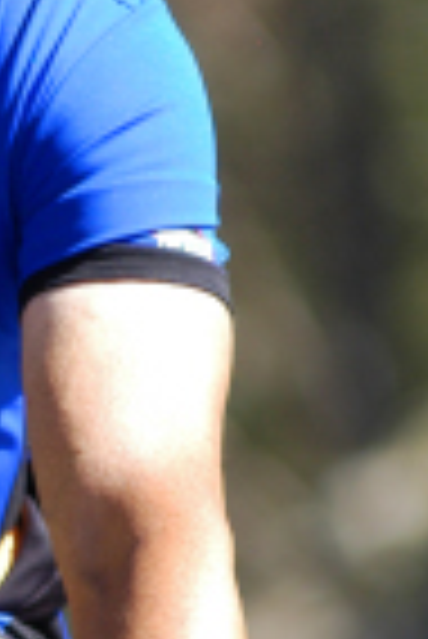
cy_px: 513
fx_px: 19728
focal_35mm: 1109
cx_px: -257
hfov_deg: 1.2
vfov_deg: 1.9
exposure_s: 1/800
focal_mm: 200
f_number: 3.5
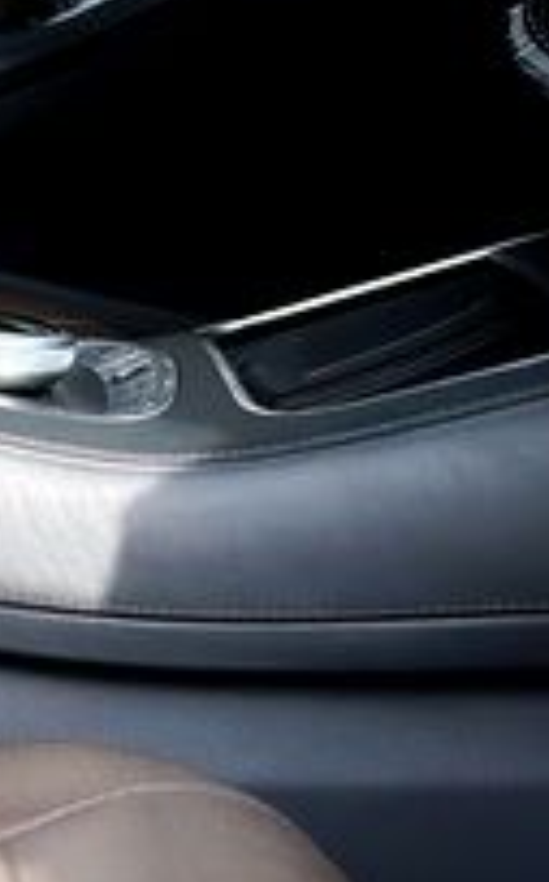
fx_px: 4801
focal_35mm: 200
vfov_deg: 10.4
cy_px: 69
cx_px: -398
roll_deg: -2.4
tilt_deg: -6.0
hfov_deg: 6.4
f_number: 1.78
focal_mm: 6.86
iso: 80
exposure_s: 1/1721
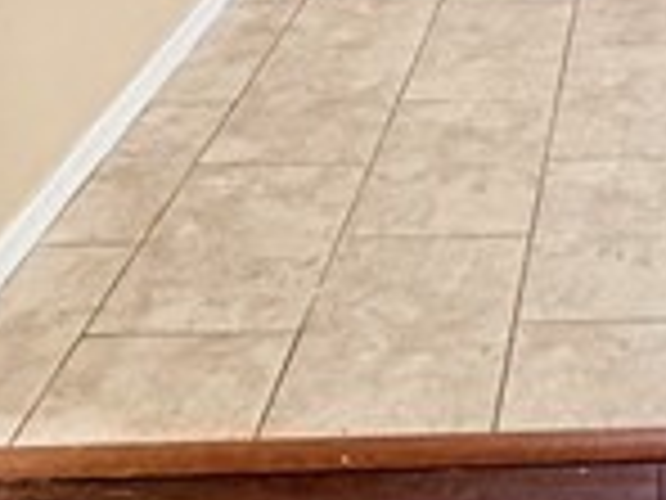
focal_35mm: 97
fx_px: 1866
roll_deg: -0.6
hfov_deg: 18.7
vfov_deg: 13.5
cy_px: -423
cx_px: 882
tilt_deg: -4.8
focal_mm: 2.22
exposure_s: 1/60
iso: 320
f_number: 2.2
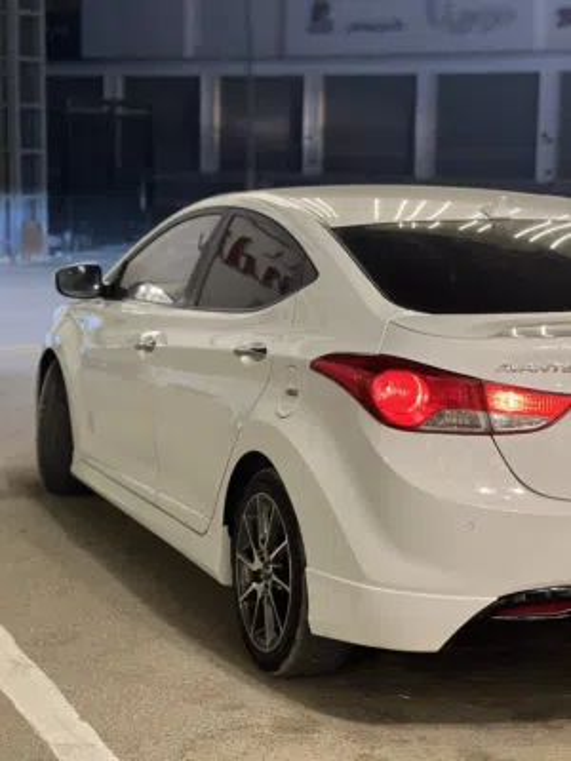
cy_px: 380
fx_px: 1694
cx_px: 286
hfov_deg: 19.1
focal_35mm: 77
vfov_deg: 25.3
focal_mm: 9
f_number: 2.8
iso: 400
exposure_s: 1/33
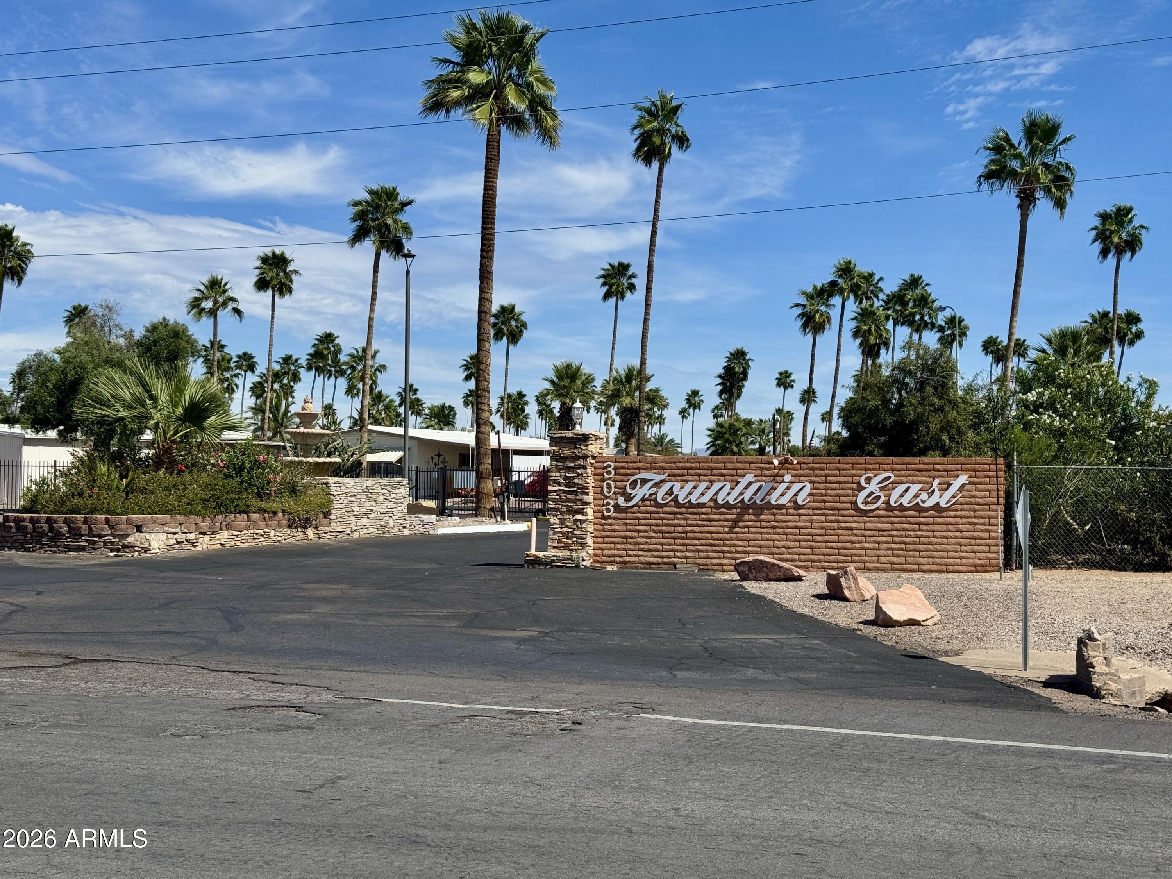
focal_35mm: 48
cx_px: 586
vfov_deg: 30.3
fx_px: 1625
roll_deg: -0.2
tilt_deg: +0.8
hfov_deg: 39.7
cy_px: 440
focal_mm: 6.76
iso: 64
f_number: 1.78
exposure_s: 1/7092
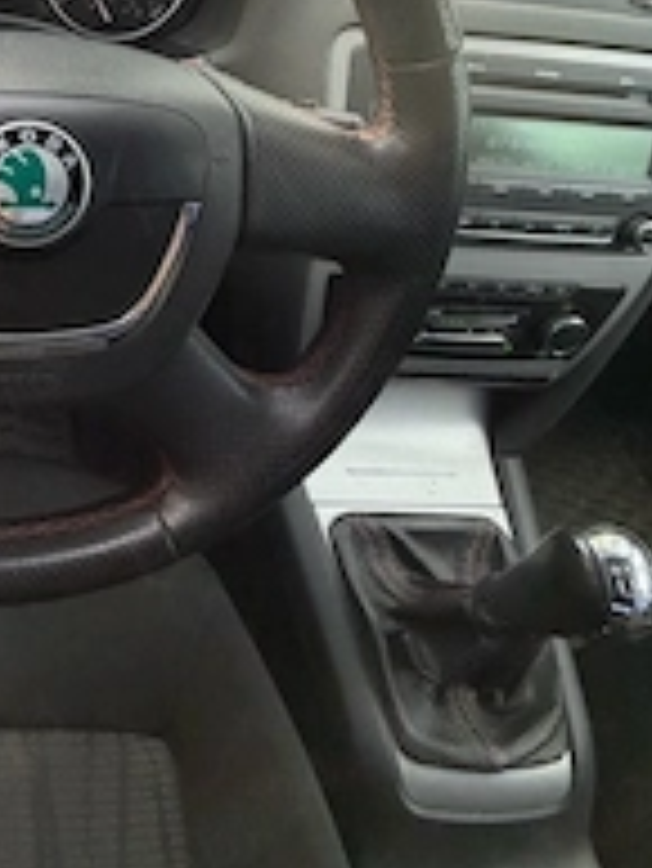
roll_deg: -9.6
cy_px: 166
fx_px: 727
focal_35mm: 29
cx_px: 9
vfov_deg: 56.8
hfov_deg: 42.2
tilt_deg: -35.9
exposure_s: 1/121
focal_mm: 2.22
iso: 250
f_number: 2.2
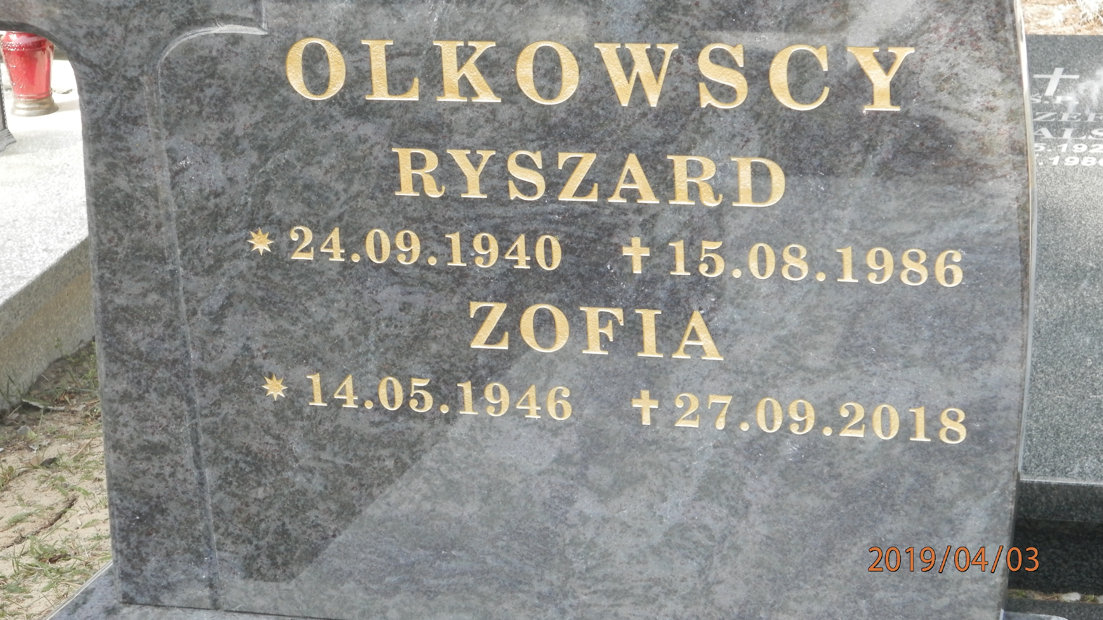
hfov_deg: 23.7
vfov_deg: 13.4
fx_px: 2632
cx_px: 552
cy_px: 232
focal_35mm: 90
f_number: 4.2
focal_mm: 14.6
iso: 160
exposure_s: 1/160
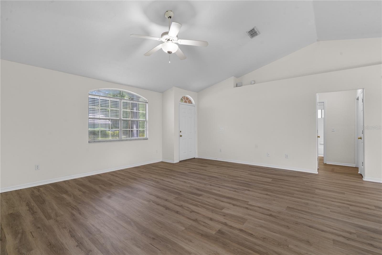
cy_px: 128
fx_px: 159
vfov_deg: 77.3
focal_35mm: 15
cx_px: 191
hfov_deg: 100.4
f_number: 9
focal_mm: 15
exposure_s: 1.6
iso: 200
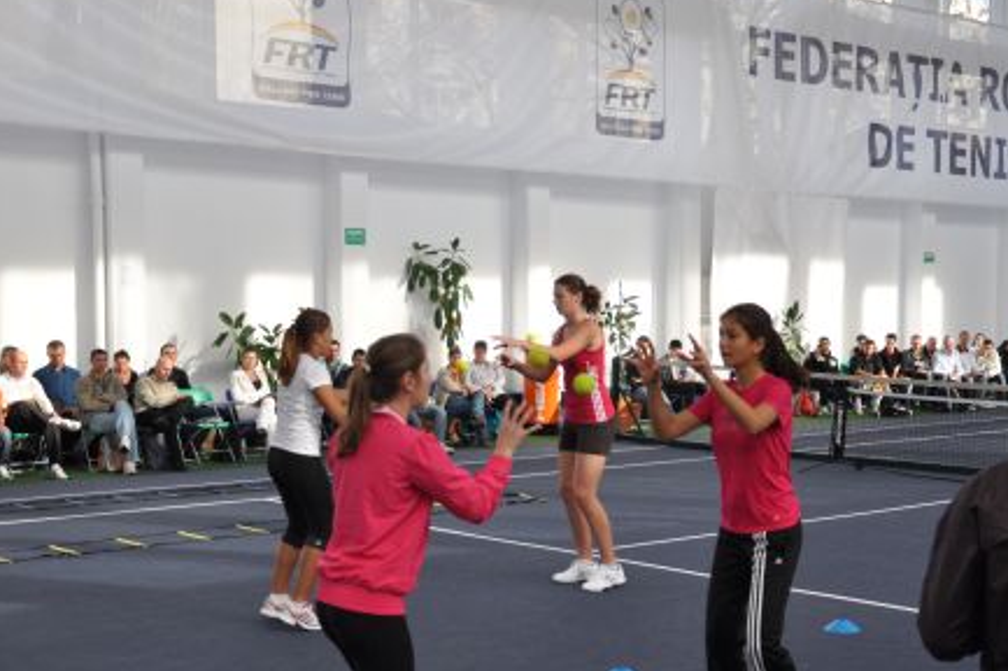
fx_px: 1511
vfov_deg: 25.0
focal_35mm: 54
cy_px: 395
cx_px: 615
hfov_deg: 36.7
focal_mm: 26
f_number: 4
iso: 720
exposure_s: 1/1000
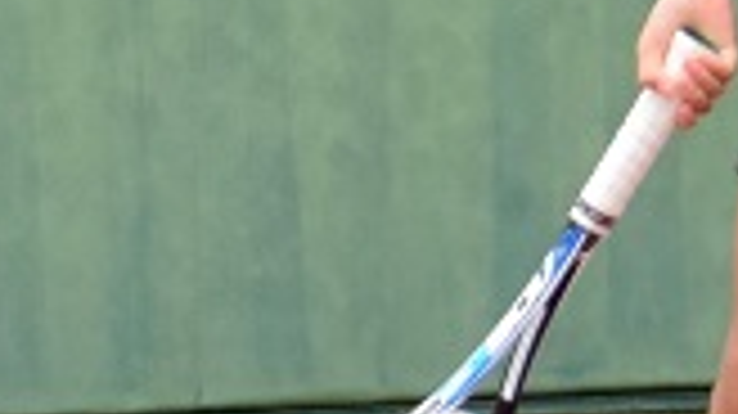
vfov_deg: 1.6
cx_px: -693
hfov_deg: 2.9
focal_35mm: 746
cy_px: -86
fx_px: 14589
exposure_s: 1/1250
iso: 500
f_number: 4.5
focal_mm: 78
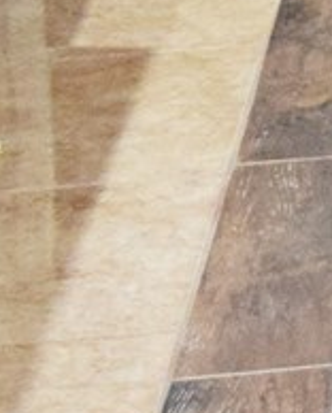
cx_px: 1798
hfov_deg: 3.5
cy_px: -809
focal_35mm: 393
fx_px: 4815
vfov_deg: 4.7
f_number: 4
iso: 800
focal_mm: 25
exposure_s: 1/60
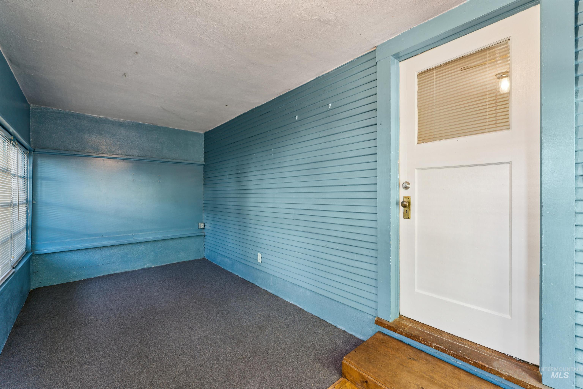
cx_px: 292
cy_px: 194
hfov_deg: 98.9
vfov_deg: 75.9
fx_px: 249
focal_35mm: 15
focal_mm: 15.4
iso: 400
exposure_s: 1/2
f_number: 13
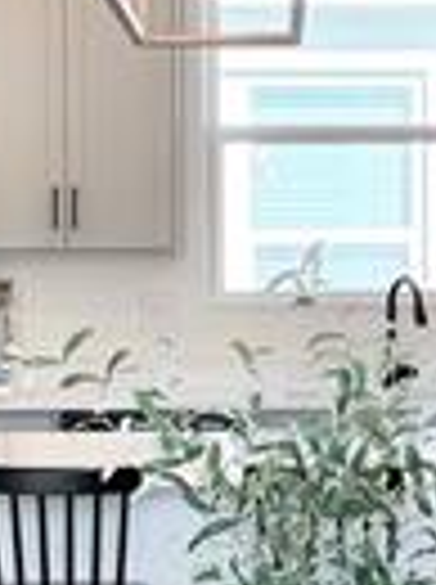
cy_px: 297
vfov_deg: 13.9
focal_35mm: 142
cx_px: 297
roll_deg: +0.3
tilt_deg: -2.3
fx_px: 2393
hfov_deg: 10.4
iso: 80
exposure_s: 1/282
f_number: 1.78
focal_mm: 6.76
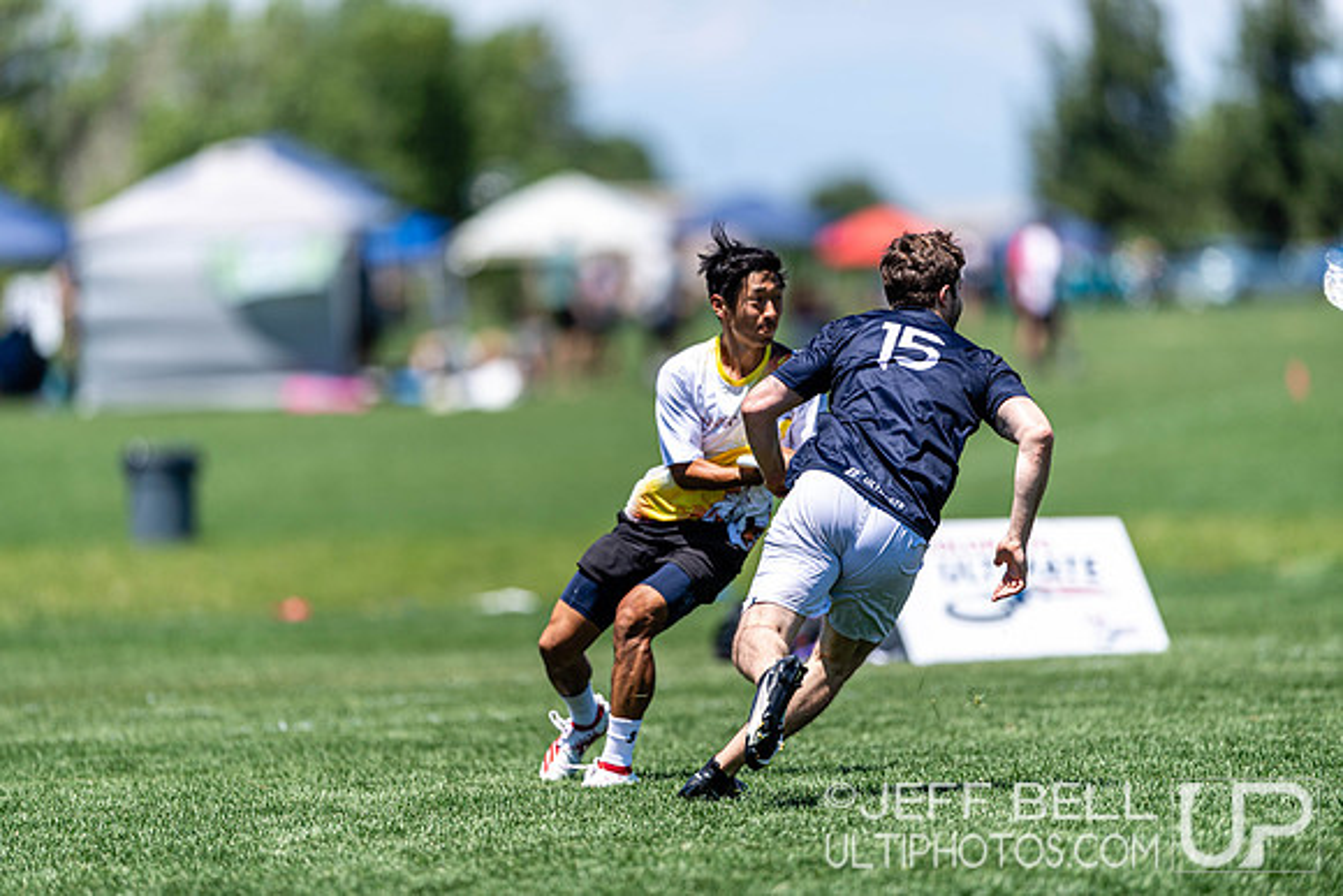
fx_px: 14925
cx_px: 672
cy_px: 448
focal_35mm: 400
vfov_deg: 3.4
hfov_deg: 5.2
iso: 100
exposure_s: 1/2000
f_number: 2.8
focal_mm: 400
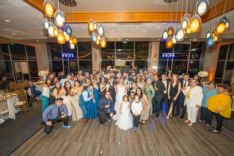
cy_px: 78
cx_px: 117
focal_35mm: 14
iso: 1250
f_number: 2.8
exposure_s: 1/200
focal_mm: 14
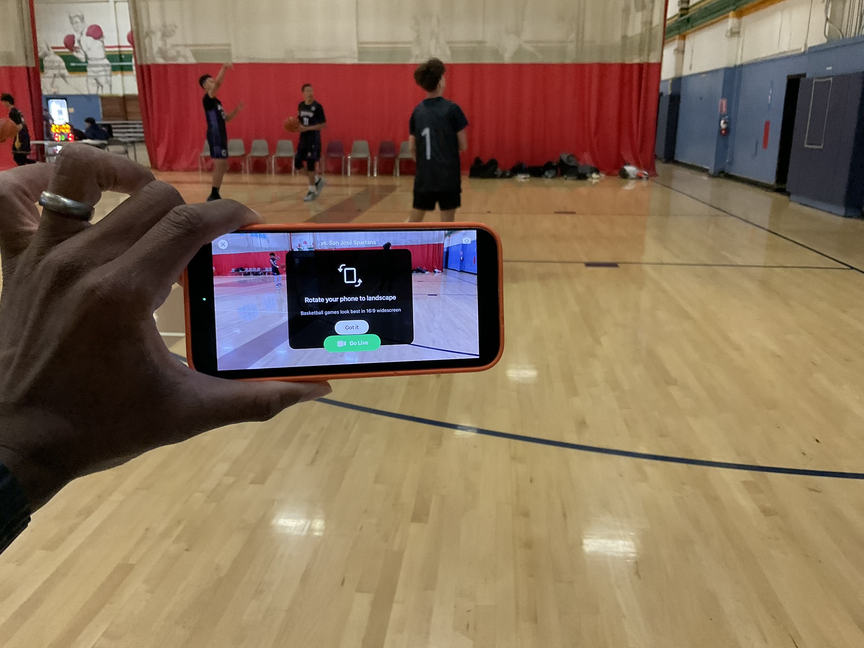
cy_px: 324
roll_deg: -0.6
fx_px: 724
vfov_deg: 48.2
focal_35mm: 29
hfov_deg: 61.7
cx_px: 432
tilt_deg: -17.3
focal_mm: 3
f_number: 1.8
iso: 200
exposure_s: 1/60
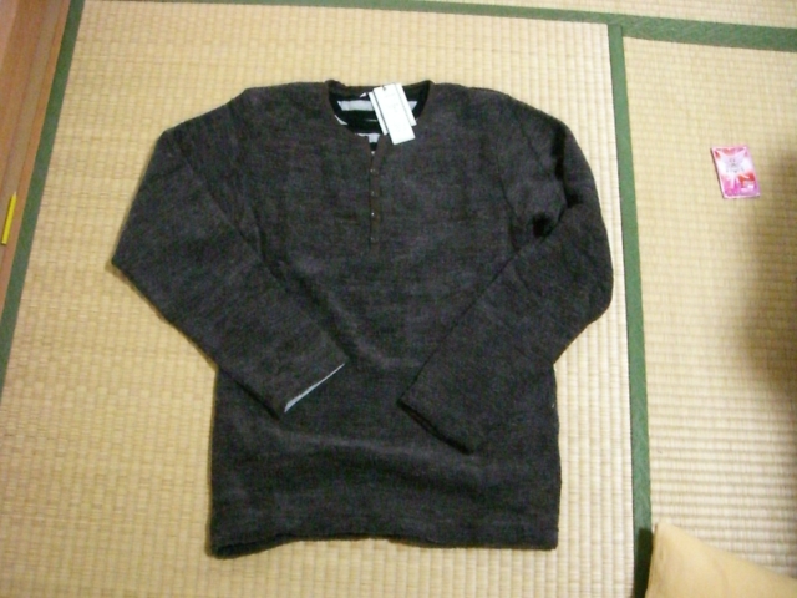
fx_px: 875
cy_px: 299
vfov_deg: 37.7
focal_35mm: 38
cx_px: 398
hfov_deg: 49.0
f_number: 2.7
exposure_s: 1/100
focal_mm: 6.2
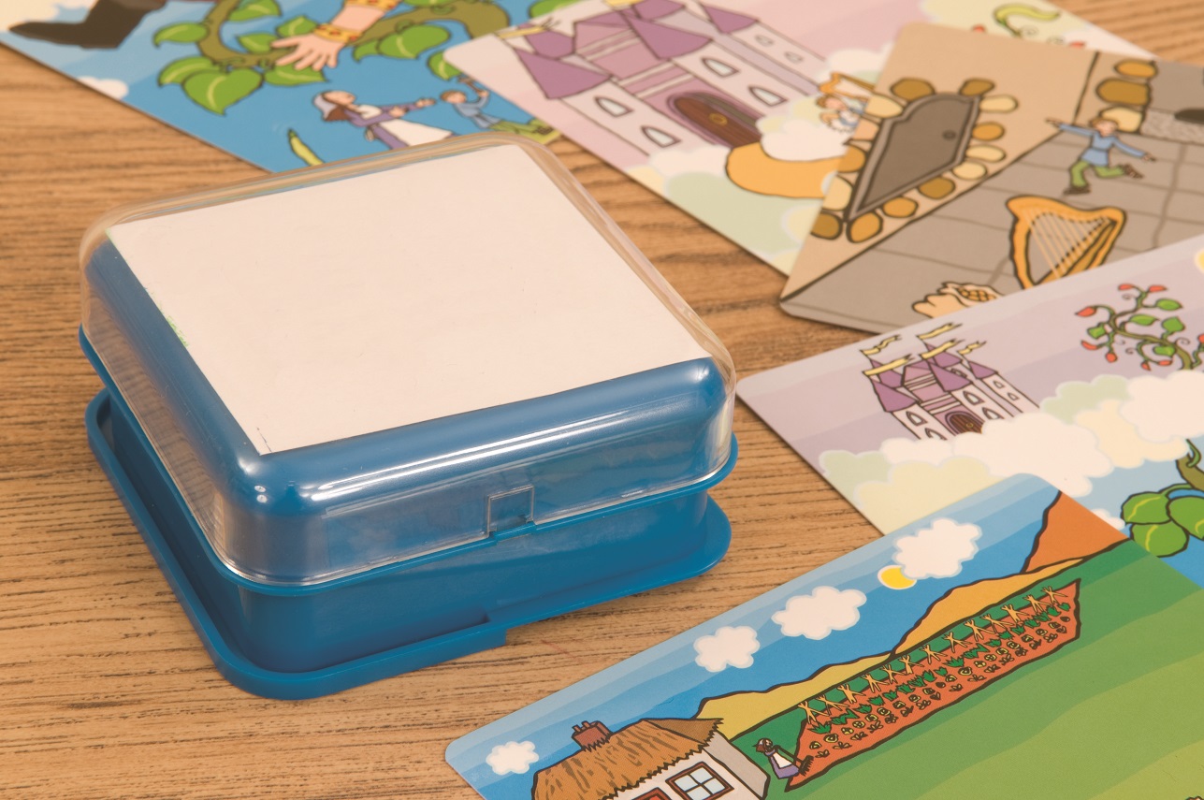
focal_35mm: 82
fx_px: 2756
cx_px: 602
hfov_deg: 24.6
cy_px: 400
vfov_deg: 16.5
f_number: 18
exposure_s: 1/200
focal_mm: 55
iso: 100
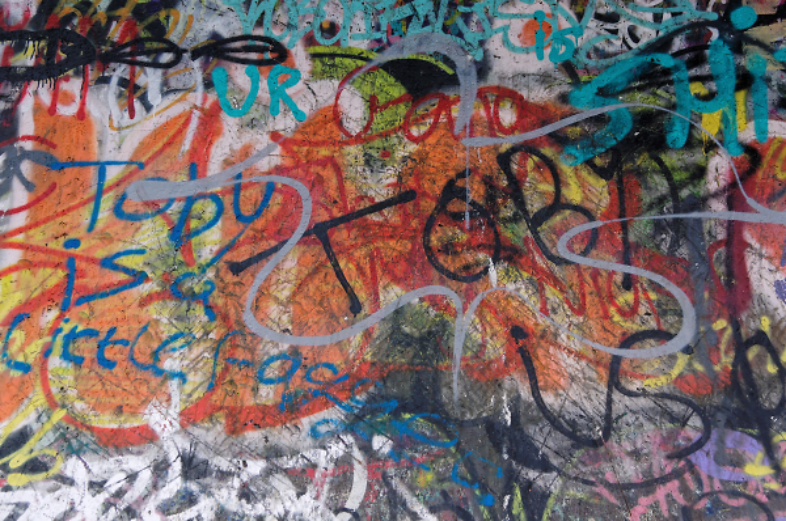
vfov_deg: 29.1
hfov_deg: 42.8
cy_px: 260
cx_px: 393
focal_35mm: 46
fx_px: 1003
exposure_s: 1/400
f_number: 5.6
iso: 400
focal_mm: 31
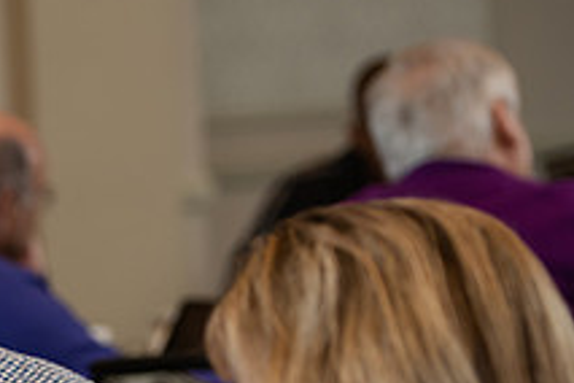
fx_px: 3986
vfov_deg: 5.5
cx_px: -86
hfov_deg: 8.2
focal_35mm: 250
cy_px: 395
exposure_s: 1/160
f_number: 3.5
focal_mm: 92
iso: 800
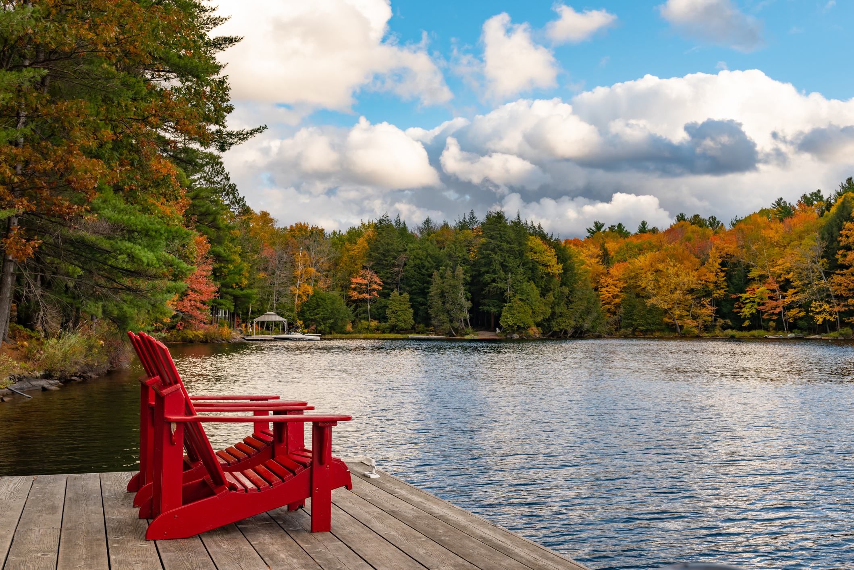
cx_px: 427
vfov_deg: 35.1
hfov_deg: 50.7
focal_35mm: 38
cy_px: 285
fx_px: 902
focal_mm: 38
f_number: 9
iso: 100
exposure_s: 1/125
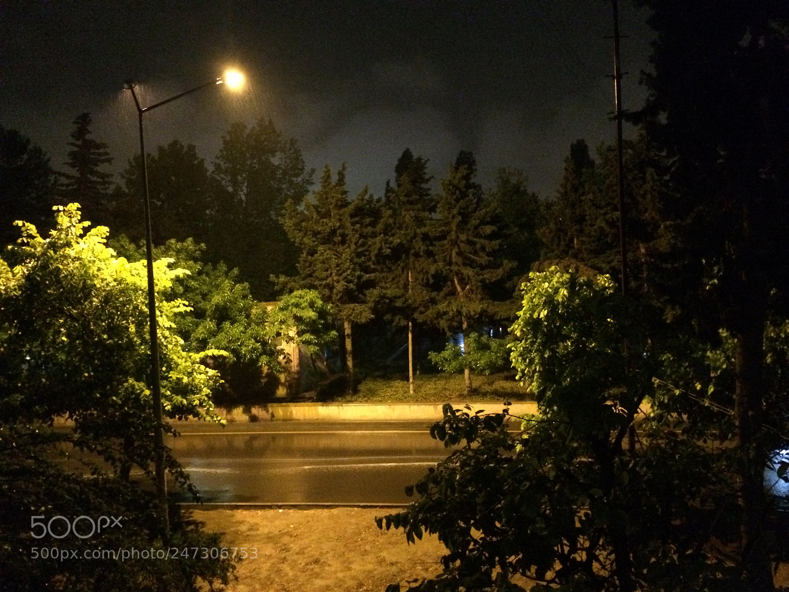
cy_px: 296
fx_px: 661
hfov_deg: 61.7
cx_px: 394
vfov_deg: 48.2
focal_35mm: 29
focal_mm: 4.15
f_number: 2.2
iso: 2000
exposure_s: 1/17
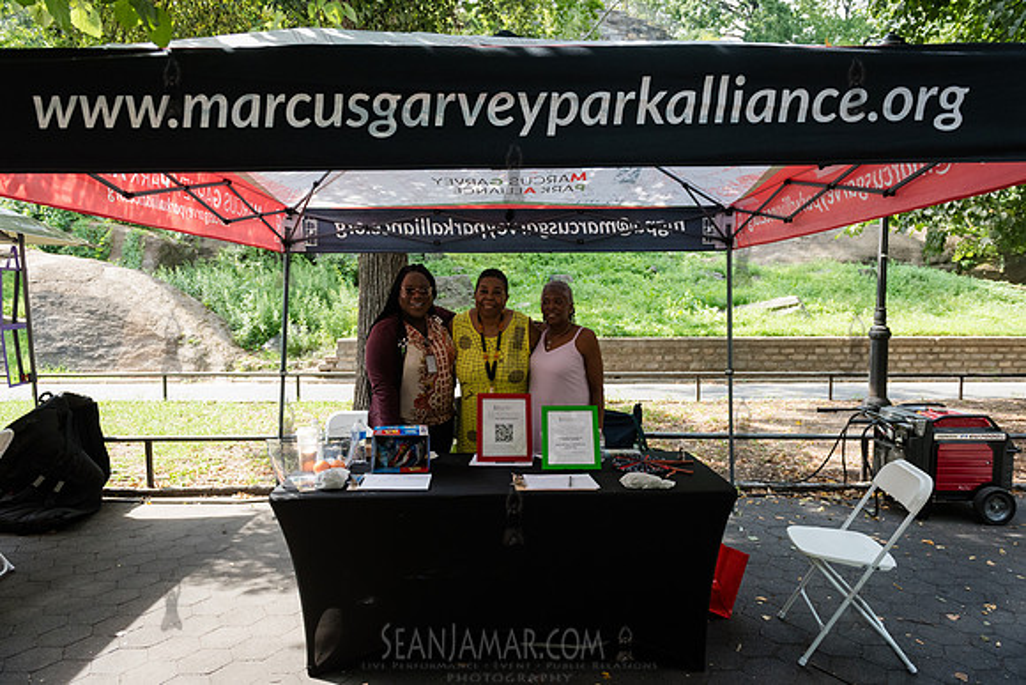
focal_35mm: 24
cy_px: 342
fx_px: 685
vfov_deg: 53.1
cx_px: 513
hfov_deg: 73.7
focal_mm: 24
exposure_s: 1/1600
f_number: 3.5
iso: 2000
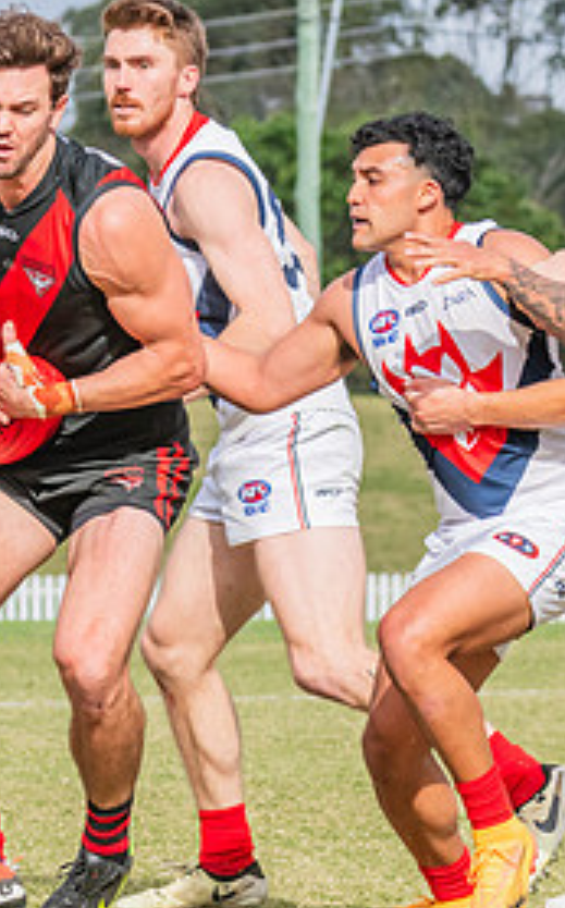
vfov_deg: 3.5
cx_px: -28
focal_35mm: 602
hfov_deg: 2.2
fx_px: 14878
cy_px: 370
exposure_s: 1/1250
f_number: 11
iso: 800
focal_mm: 190
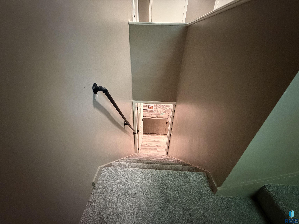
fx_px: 121
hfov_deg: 102.1
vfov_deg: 85.7
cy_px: 112
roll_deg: -1.7
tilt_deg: -30.2
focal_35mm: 14
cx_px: 150
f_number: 2.2
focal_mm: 2.22
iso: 1250
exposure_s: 1/40
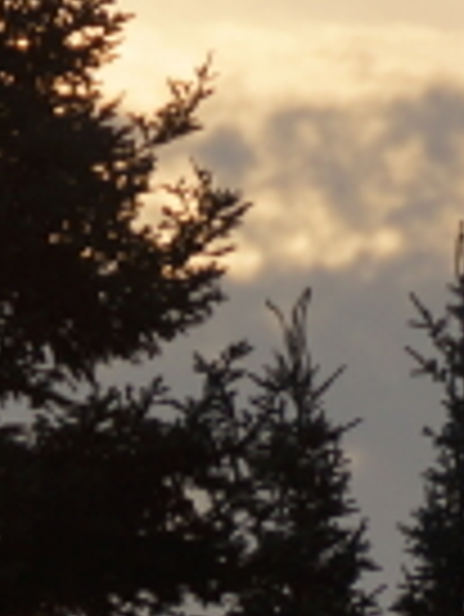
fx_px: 25366
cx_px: -306
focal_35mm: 1422
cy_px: 400
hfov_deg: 1.0
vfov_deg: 1.4
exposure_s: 1/250
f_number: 5.6
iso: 100
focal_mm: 135
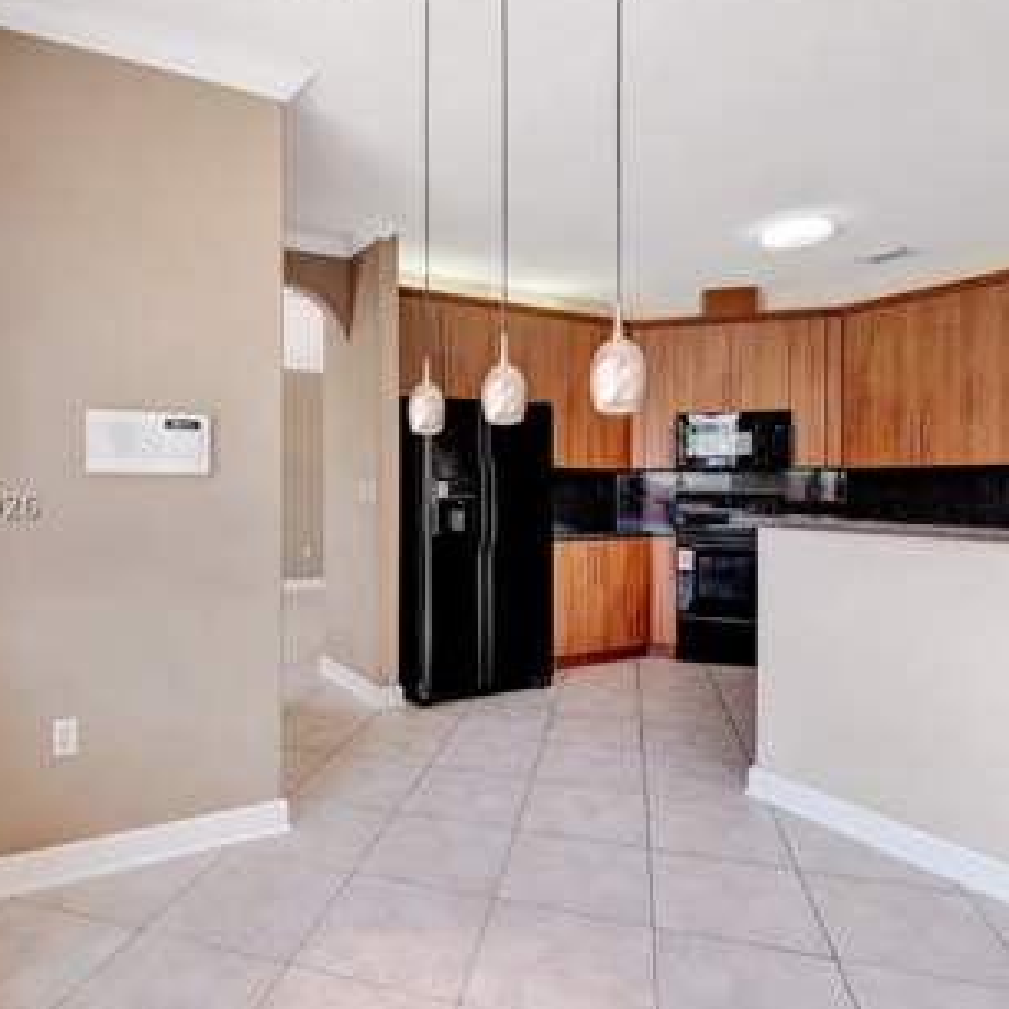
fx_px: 660
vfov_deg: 74.8
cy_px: 503
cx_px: 406
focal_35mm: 20
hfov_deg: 74.0
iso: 640
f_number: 8
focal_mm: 10
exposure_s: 1/20
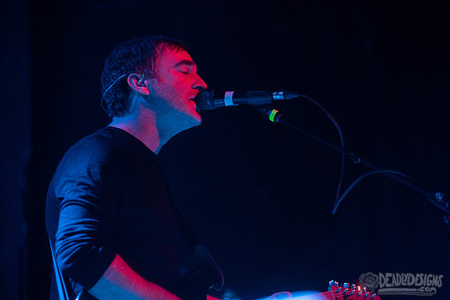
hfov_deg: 14.2
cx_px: 225
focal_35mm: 145
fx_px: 1813
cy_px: 150
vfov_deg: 9.5
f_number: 3.2
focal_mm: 145
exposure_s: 1/160
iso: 3200
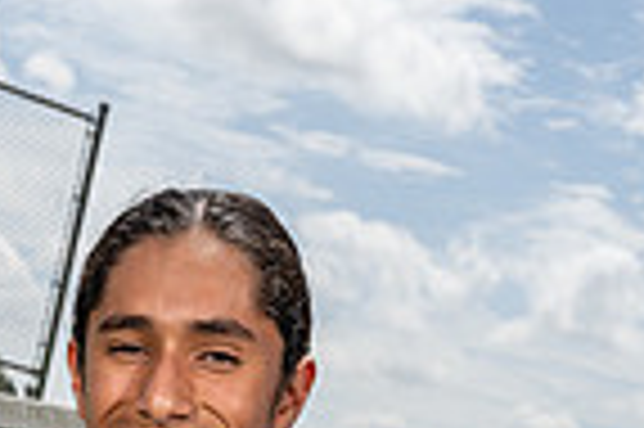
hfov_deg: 19.3
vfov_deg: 11.3
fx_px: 1858
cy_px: 964
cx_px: 72
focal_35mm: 104
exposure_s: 1/1250
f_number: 6.3
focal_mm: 33
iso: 250
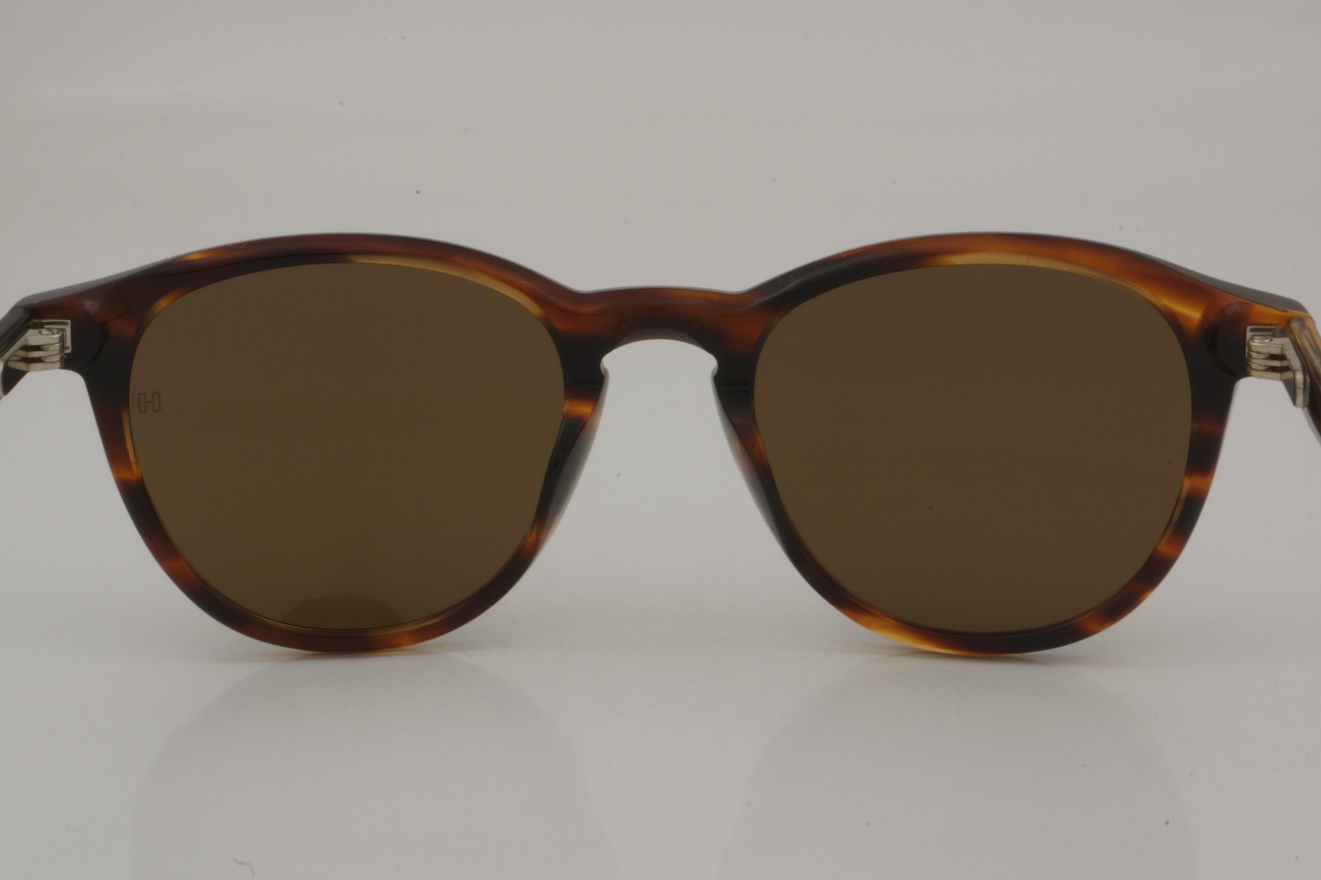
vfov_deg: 18.2
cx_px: 660
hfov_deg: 27.0
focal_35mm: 75
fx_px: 2752
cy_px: 440
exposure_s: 1/3
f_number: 36
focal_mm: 50
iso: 100
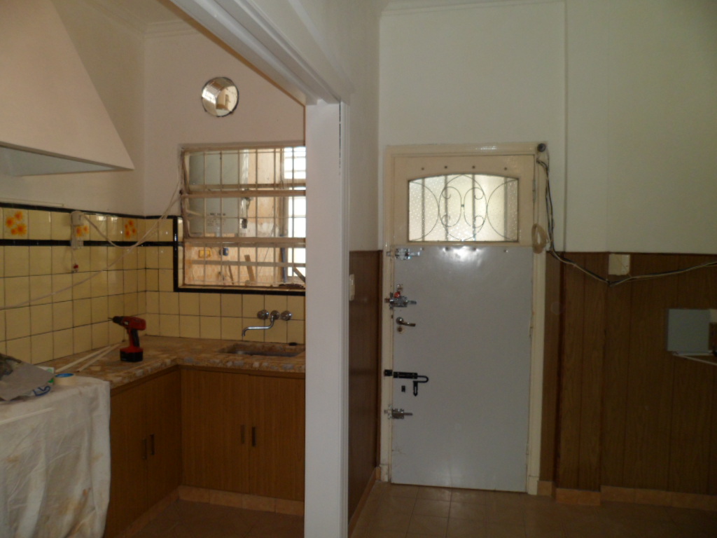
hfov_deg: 67.3
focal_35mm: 26
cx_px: 358
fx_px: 539
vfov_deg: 53.1
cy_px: 269
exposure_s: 1/45
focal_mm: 4.9
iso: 100
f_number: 3.3
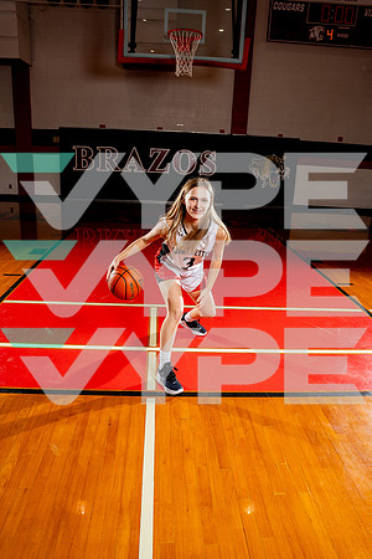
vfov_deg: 67.4
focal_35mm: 27
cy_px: 280
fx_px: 418
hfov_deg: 47.9
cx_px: 186
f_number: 5.6
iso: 100
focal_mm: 27
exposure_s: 1/250
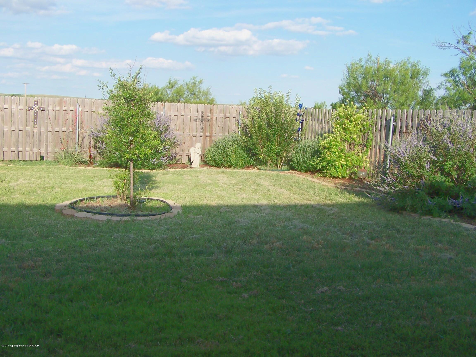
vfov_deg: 37.7
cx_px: 238
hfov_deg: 49.0
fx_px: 523
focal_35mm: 38
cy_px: 178
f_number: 4
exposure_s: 1/500
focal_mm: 6.3
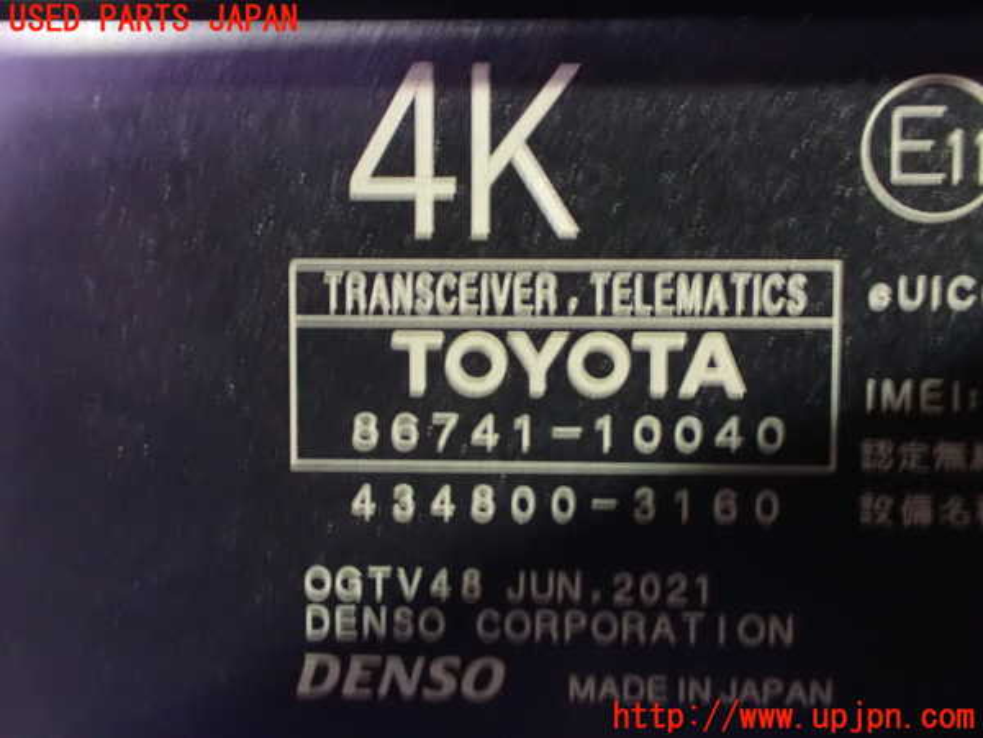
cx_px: 492
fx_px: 1079
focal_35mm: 38
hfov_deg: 49.0
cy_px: 369
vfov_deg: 37.7
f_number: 2.7
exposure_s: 1/10
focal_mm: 6.83
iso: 1600
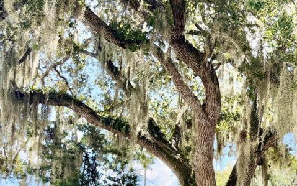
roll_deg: +0.4
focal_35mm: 51
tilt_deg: +5.3
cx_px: 280
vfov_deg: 23.6
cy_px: 208
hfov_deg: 36.5
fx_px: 413
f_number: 1.78
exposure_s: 1/805
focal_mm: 6.76
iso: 100
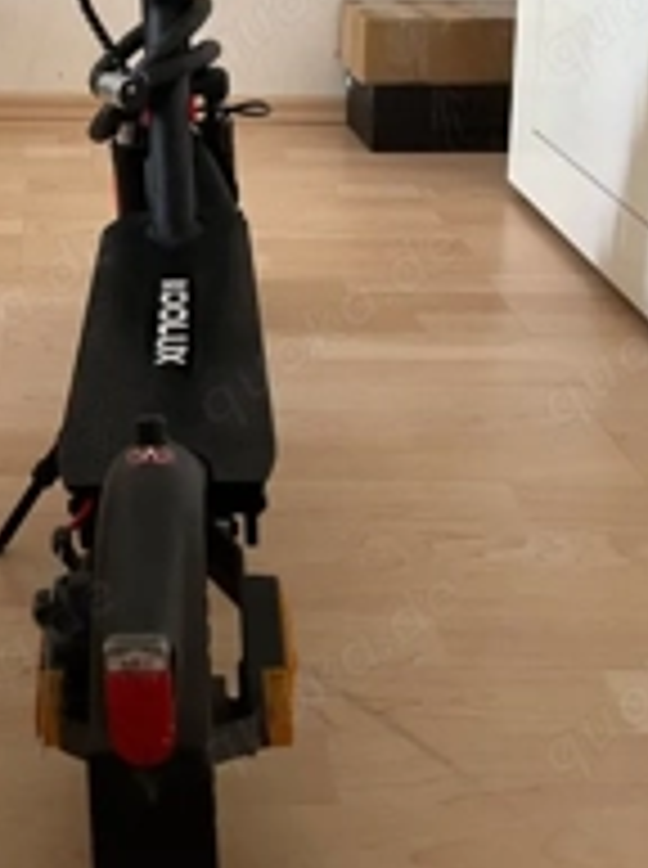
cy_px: 22
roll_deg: -0.2
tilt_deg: -9.7
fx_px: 1352
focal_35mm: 54
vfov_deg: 33.0
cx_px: 81
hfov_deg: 26.2
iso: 125
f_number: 1.6
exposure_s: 1/81
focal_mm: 5.1
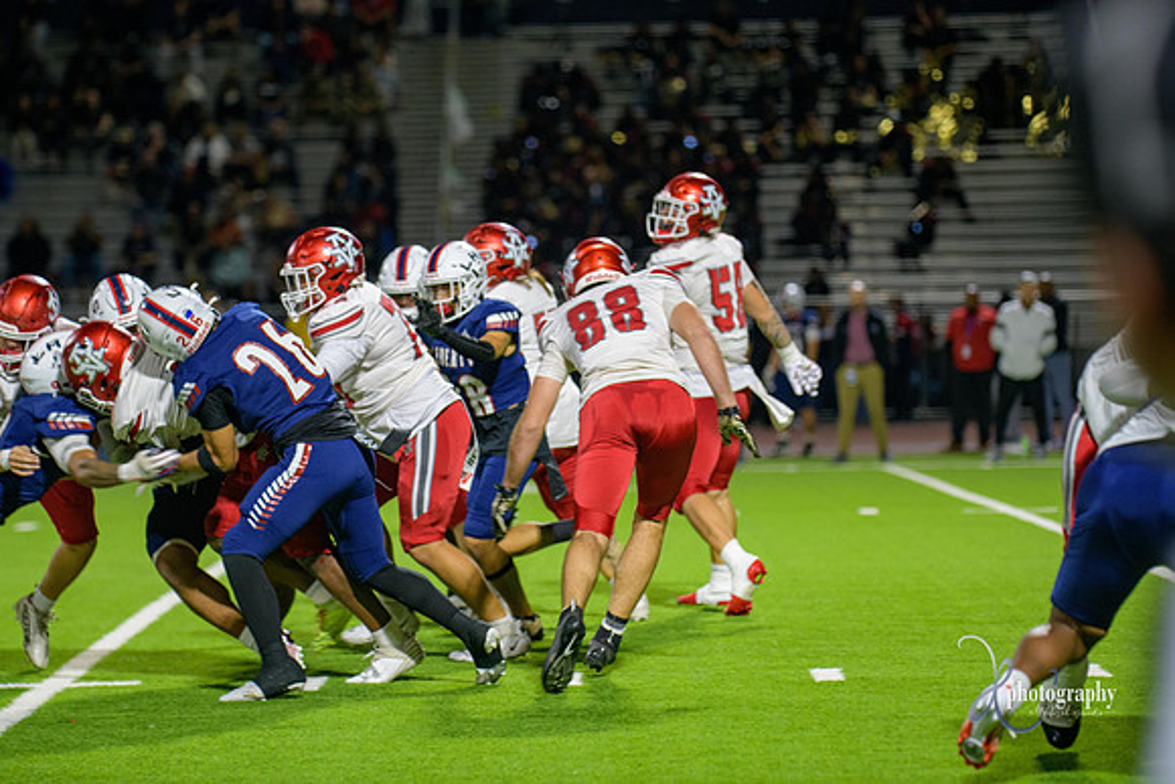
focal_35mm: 170
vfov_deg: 8.1
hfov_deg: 12.1
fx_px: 5550
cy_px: 392
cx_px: 588
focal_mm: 170
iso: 2000
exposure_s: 1/250
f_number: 2.8
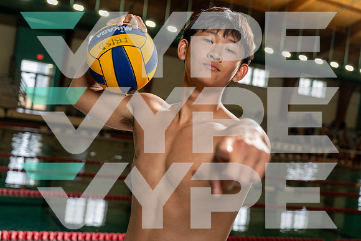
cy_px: 120
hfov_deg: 38.2
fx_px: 522
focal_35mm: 52
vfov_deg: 26.0
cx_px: 180
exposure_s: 1/250
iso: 500
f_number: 4
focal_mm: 52
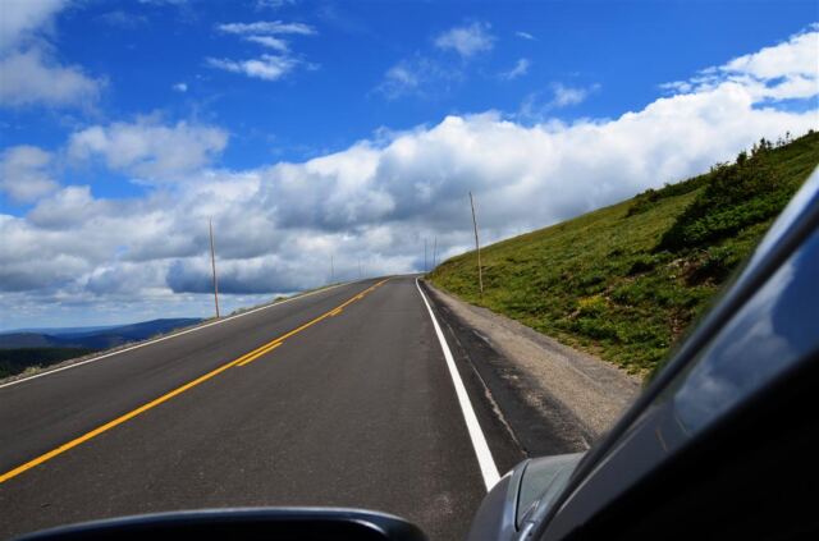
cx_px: 410
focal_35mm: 27
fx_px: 613
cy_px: 270
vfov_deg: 47.7
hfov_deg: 67.5
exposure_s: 1/200
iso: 100
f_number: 13
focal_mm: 18
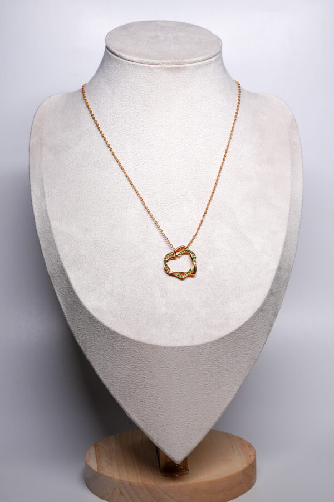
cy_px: 251
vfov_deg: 38.2
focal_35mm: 52
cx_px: 167
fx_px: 724
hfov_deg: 26.0
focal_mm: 35
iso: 640
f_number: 7.1
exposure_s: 1/320
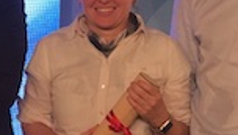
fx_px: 1049
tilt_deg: +1.4
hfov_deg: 12.5
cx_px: -91
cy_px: 55
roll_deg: -1.3
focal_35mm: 166
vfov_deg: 7.3
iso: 32
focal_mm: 4.15
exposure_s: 1/33
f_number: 2.2
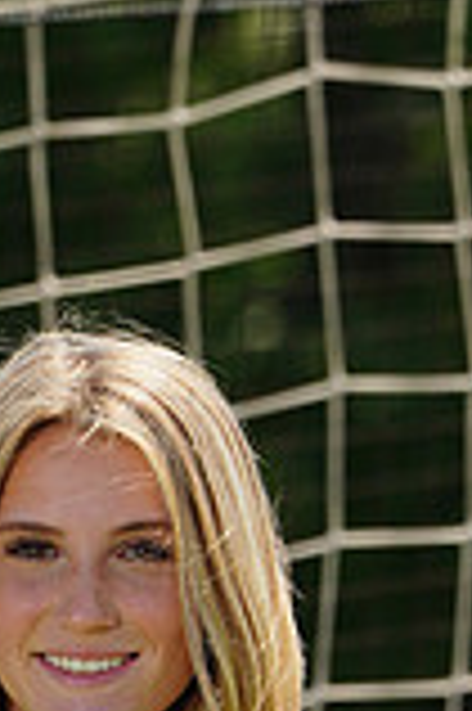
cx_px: 76
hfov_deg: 0.9
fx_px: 28991
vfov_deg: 1.4
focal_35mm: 1471
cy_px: 1080
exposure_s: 1/250
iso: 200
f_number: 13
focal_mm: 400
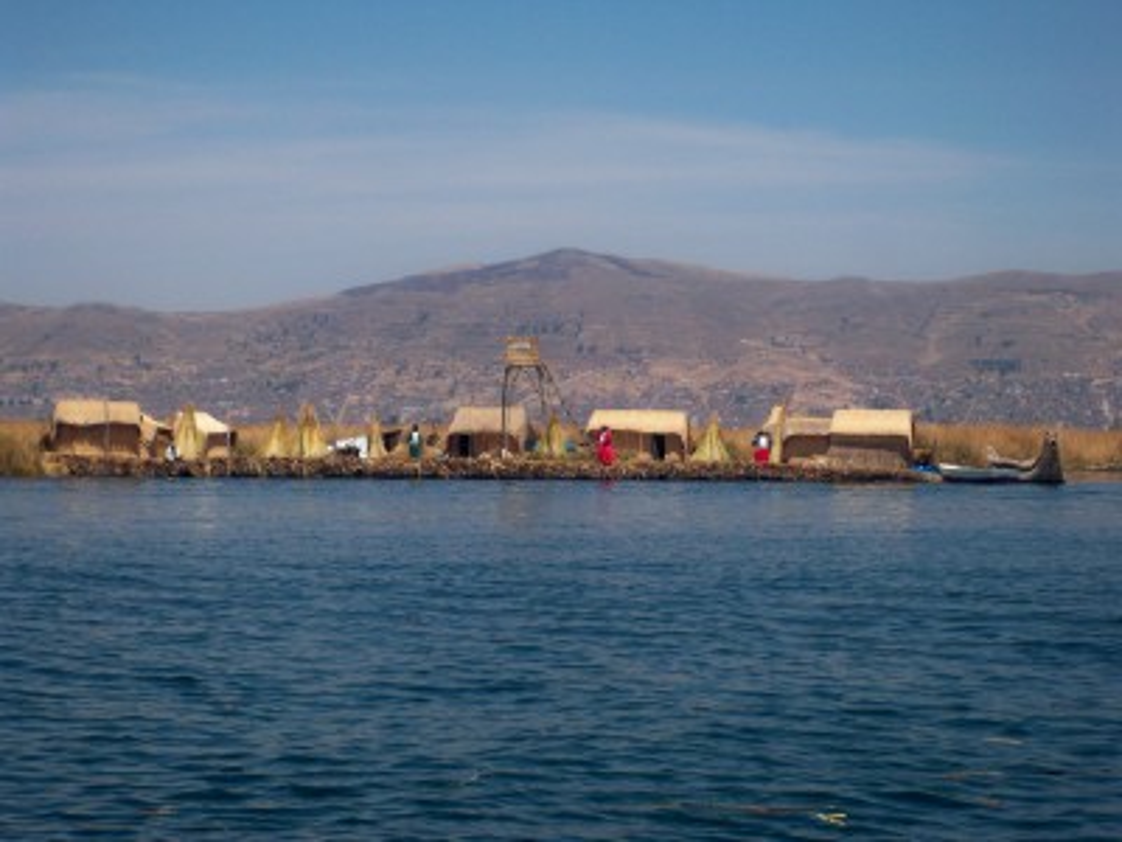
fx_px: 3403
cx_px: 561
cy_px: 421
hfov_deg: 18.7
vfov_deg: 14.1
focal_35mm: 105
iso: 64
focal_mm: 18.8
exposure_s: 1/500
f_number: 5.7
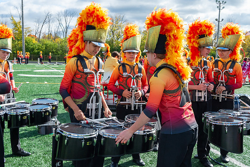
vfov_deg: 32.1
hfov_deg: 46.8
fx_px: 289
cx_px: 134
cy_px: 95
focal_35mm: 42
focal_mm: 35
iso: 1600
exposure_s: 1/2000
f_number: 10
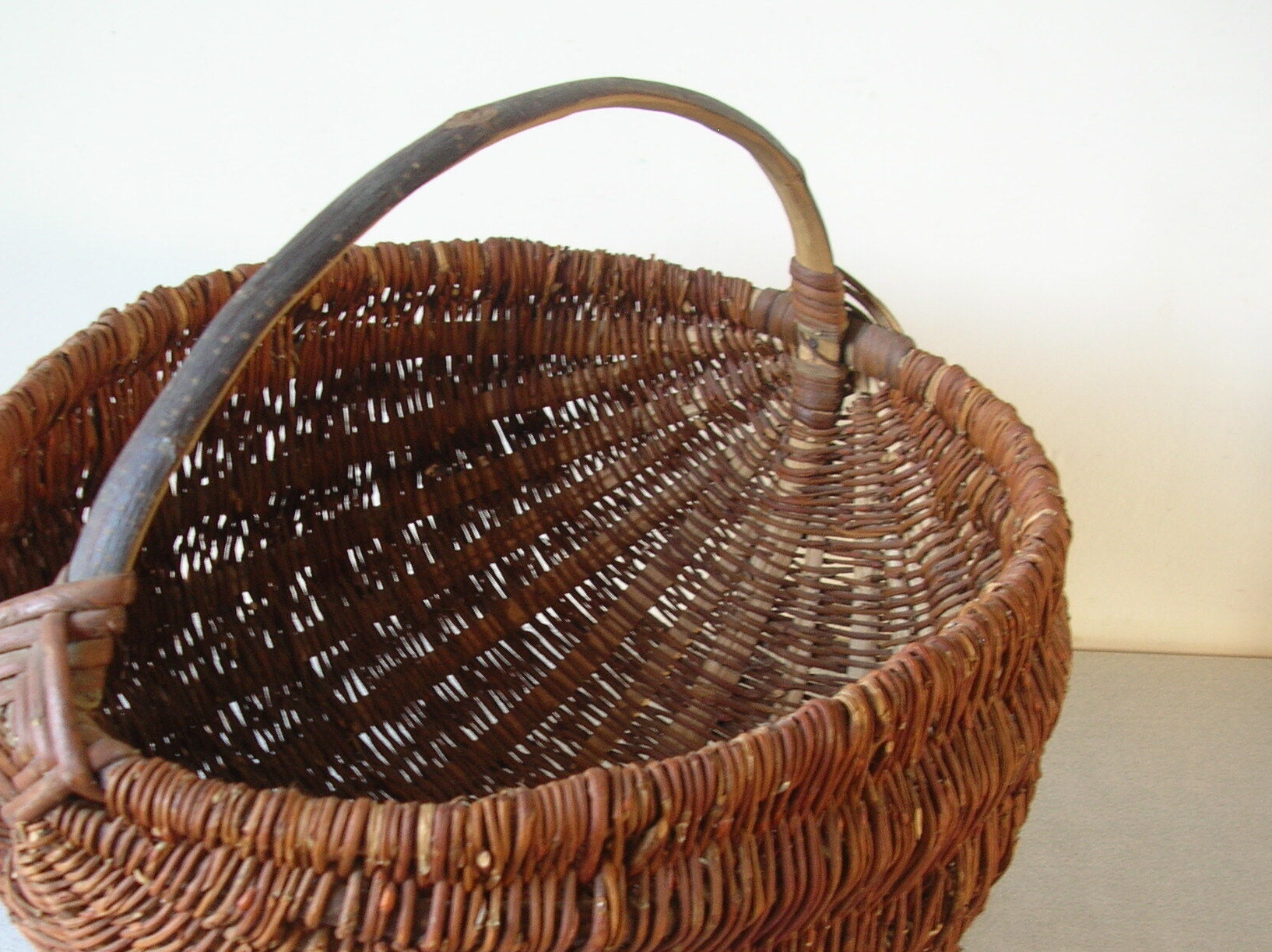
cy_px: 630
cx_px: 511
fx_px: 1799
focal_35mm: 49
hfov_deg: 38.8
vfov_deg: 29.4
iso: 50
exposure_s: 1/6.1
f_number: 2.8
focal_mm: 5.8
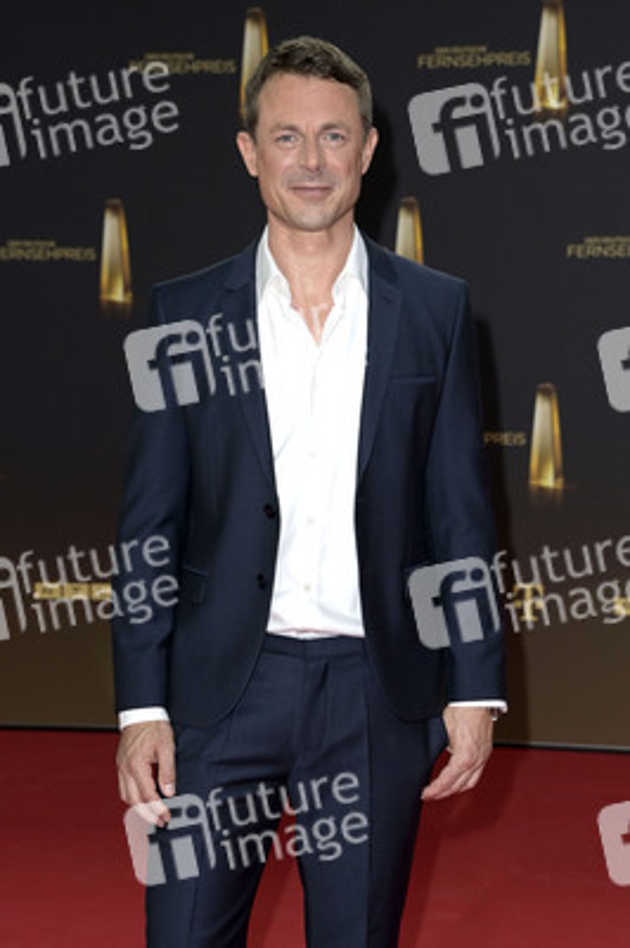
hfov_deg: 14.8
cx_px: 315
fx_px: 2419
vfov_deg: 22.2
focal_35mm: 92
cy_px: 474
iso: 800
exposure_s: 1/250
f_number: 6.3
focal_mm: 92
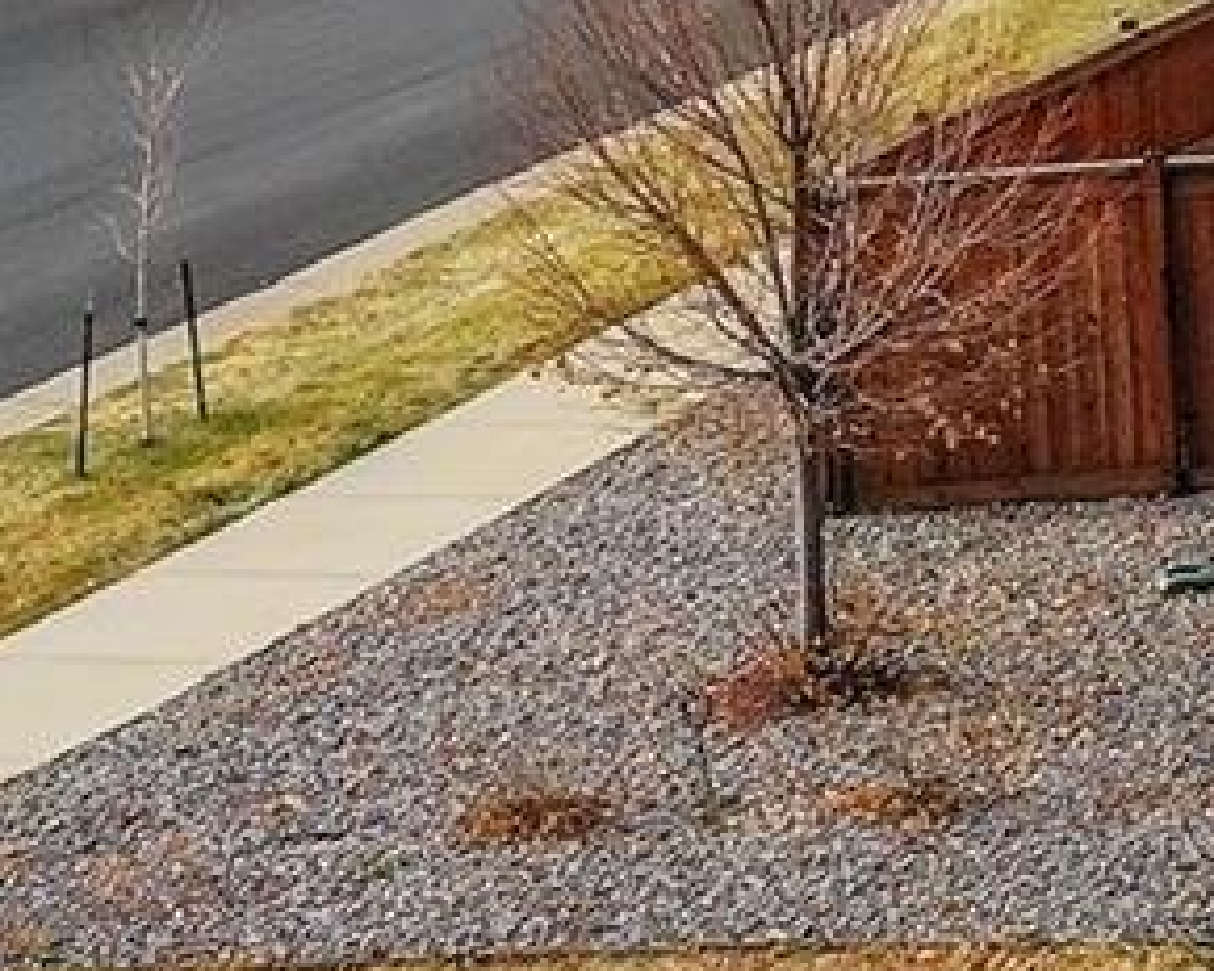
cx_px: 2533
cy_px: -285
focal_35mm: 145
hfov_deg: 11.7
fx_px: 5210
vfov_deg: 10.4
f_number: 6.3
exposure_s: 1/500
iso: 100
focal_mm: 10.26
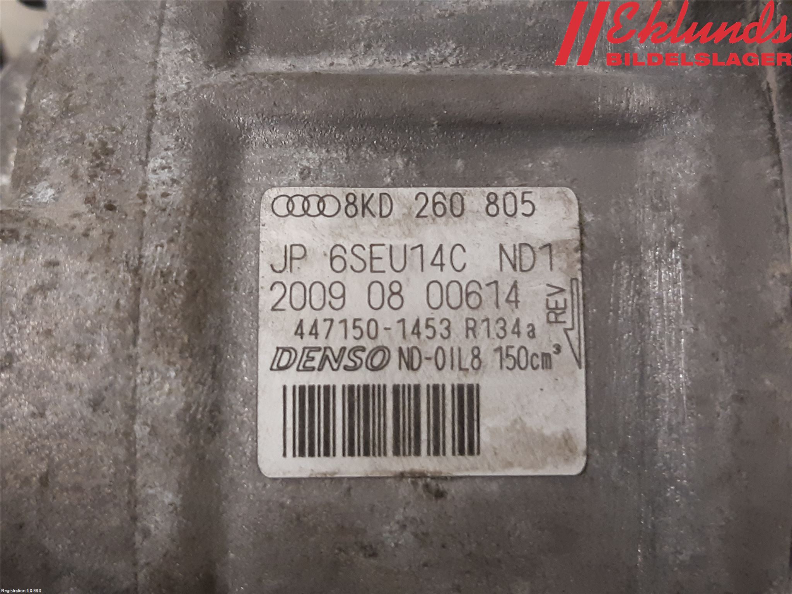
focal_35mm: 26
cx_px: 396
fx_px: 595
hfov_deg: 67.3
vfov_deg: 53.1
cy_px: 297
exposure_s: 1/50
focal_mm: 3.93
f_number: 1.7
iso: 200
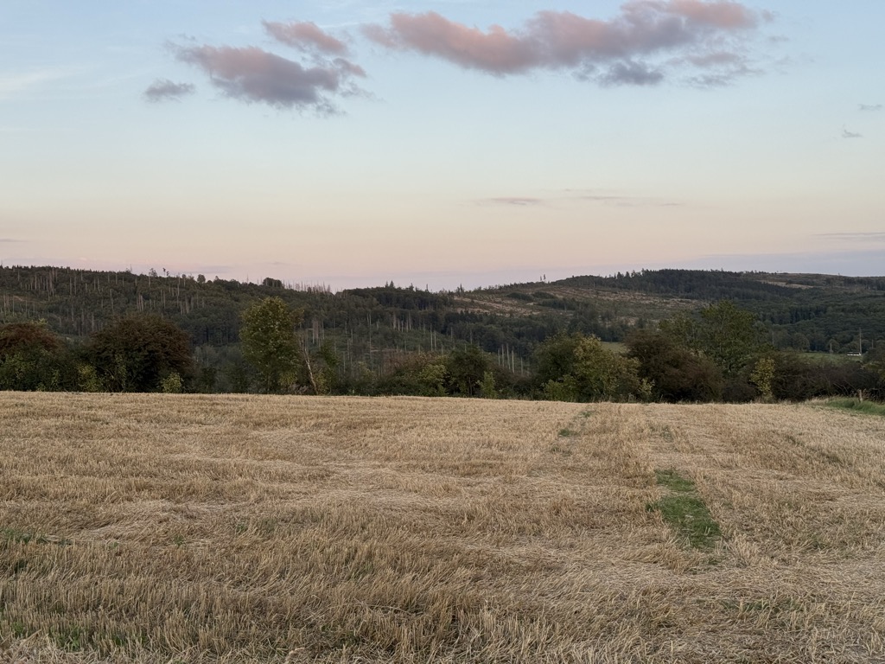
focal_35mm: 48
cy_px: 332
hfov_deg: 39.7
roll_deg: +1.3
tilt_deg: -1.4
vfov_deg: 30.3
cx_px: 442
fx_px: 1227
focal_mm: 6.76
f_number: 1.78
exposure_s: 1/693
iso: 64
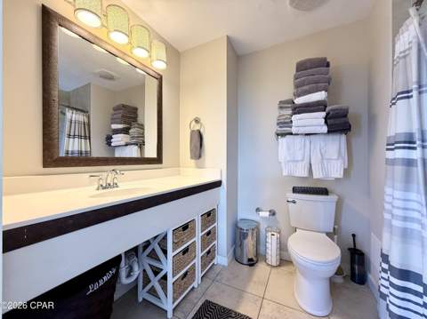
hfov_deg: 102.1
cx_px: 214
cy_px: 160
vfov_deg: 85.6
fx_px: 173
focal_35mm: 14
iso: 320
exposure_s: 1/120
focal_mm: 2.22
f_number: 2.2
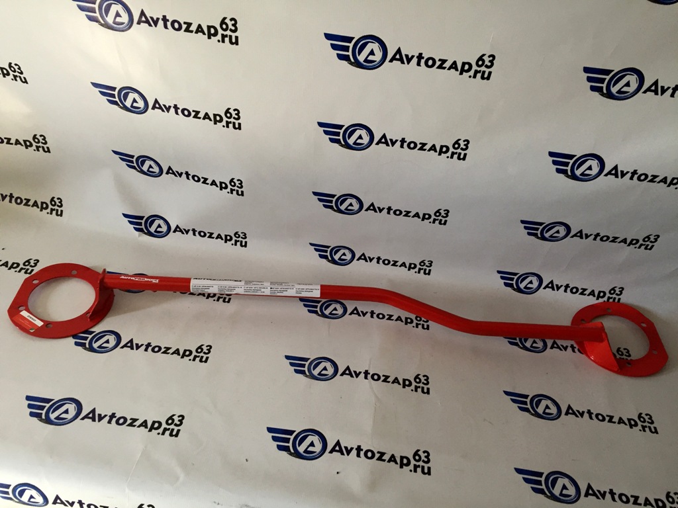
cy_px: 254
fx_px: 568
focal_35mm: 29
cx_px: 339
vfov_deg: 48.2
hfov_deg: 61.7
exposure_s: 1/33
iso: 64
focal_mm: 4.15
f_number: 2.2
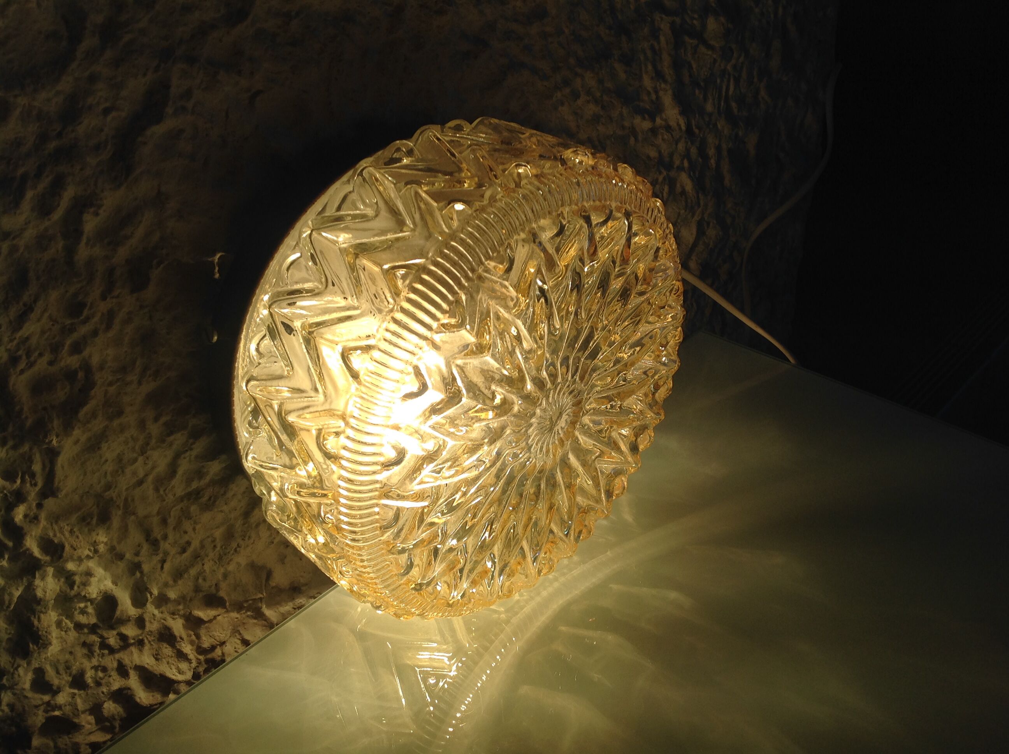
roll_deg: +2.3
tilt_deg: -34.6
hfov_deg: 52.7
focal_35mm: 35
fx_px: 1019
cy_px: 377
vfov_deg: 40.6
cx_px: 504
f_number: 2.4
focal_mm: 4.28
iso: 50
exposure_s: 1/451
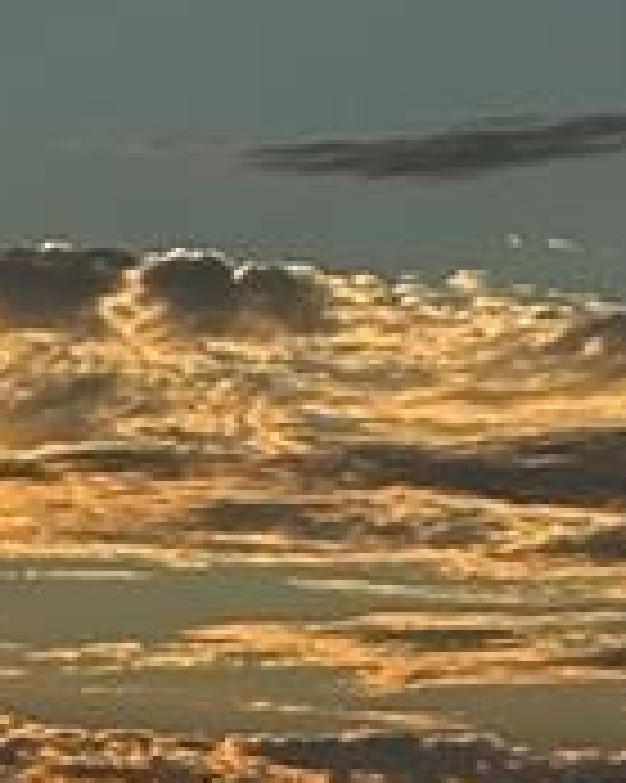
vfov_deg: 5.4
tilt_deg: -2.1
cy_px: 1386
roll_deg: +0.3
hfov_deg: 4.3
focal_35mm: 351
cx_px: -1171
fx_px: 8136
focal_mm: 5.96
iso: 40
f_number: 1.6
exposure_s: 1/3115
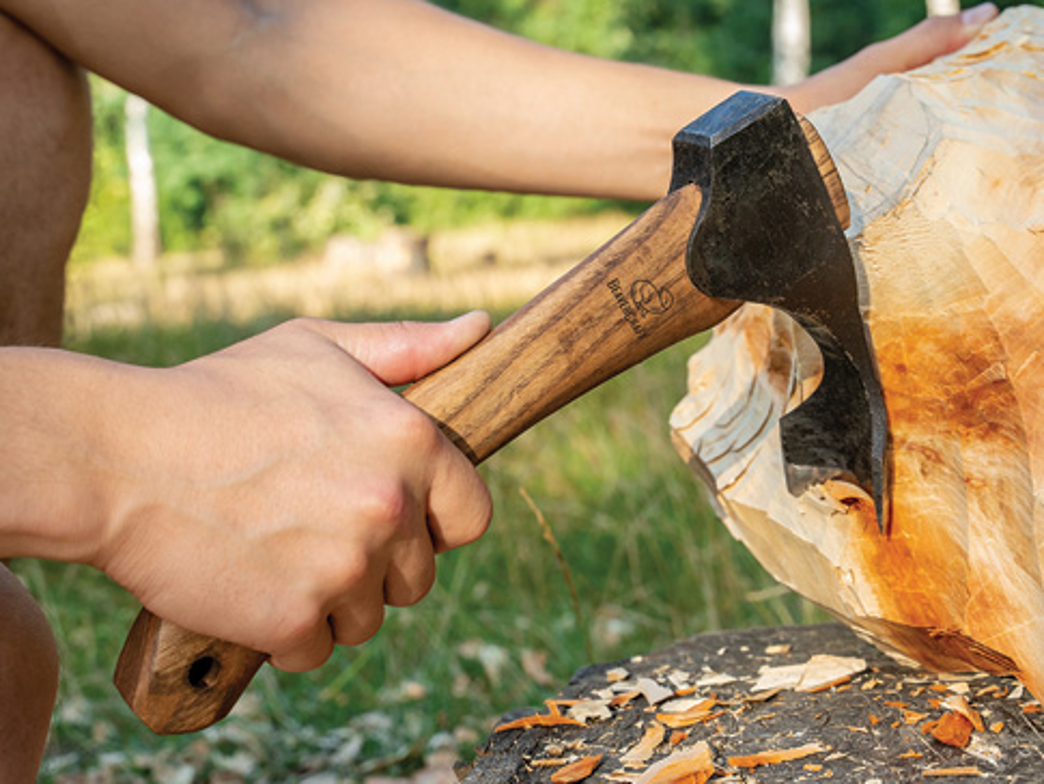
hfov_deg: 30.1
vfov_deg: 22.8
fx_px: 1931
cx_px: 657
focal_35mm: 64
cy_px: 240
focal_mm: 38
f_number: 5.6
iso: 800
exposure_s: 1/400
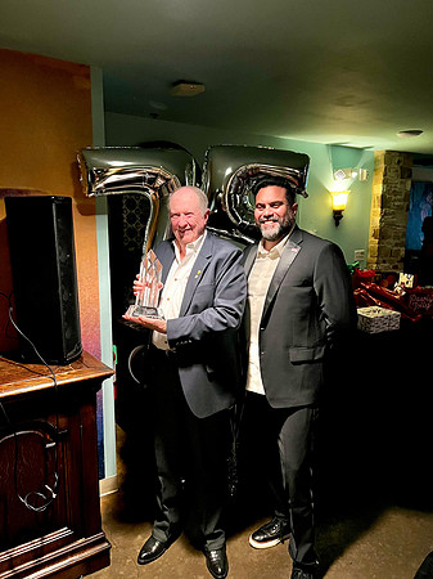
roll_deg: -0.6
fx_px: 434
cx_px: 216
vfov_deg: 67.3
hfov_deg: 53.0
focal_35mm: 26
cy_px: 290
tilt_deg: -10.5
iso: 500
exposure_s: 1/40
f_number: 1.5
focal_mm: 5.7
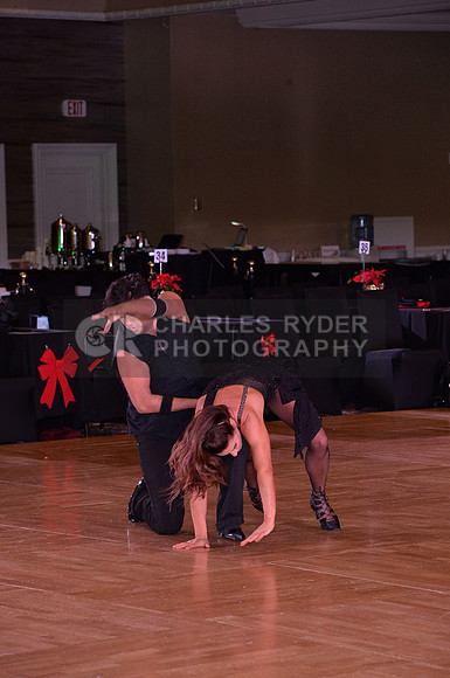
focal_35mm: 145
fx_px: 2727
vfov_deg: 14.2
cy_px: 339
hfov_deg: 9.4
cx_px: 225
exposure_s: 1/250
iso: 2000
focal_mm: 145
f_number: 7.1
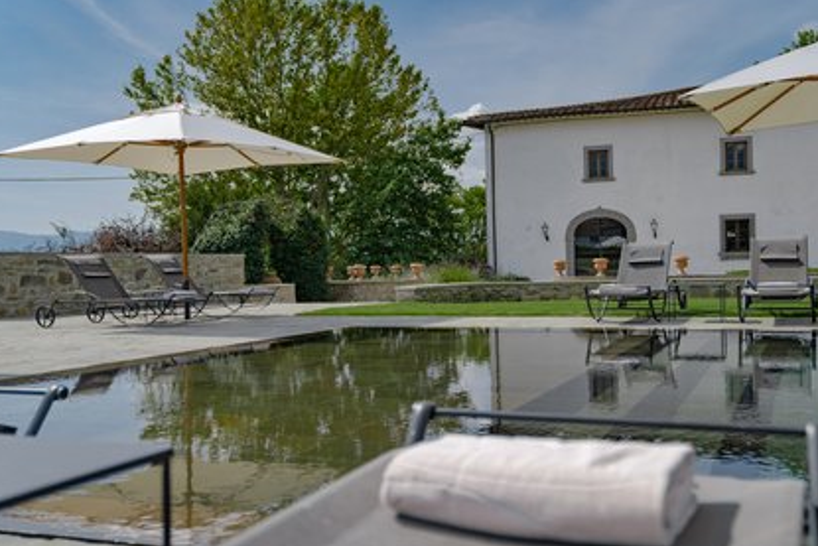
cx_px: 459
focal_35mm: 37
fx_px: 841
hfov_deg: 51.7
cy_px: 276
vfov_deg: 36.0
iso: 200
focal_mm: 32
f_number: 2.8
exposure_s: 1/5000
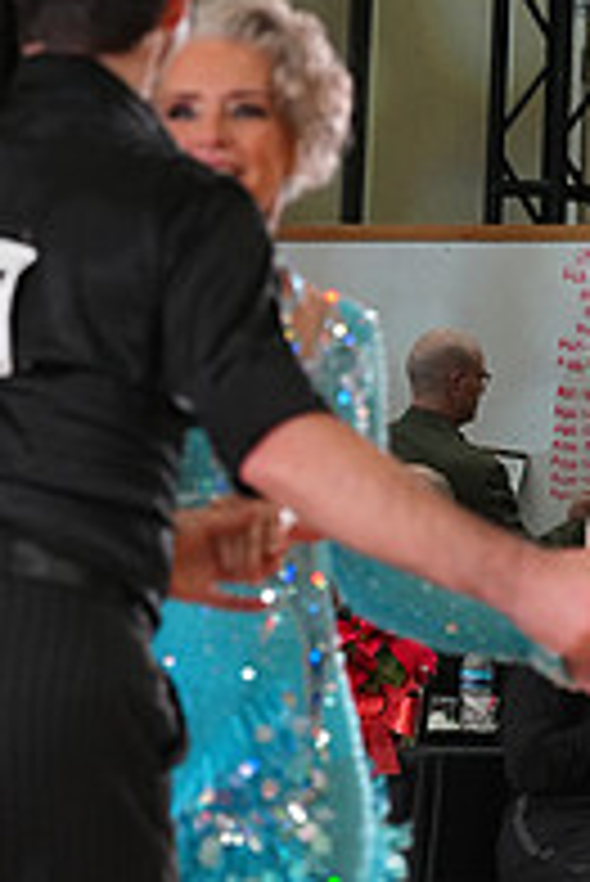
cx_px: 169
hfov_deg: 3.5
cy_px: 1048
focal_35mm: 399
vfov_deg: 5.1
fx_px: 9791
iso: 3200
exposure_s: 1/200
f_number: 5.6
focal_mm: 135
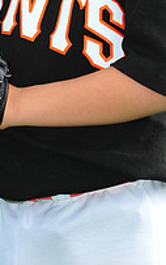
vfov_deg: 3.6
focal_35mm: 581
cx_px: 18
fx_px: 4203
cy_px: -54
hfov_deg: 2.3
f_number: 4
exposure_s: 1/1250
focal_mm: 200
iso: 400
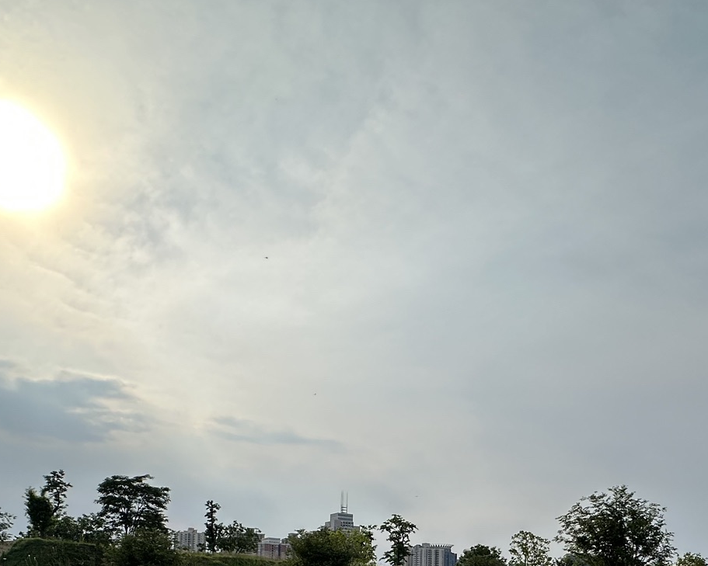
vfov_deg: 42.0
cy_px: 567
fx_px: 629
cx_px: 442
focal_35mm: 30
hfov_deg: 58.0
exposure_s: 1/4831
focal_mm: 2.22
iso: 50
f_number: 2.2
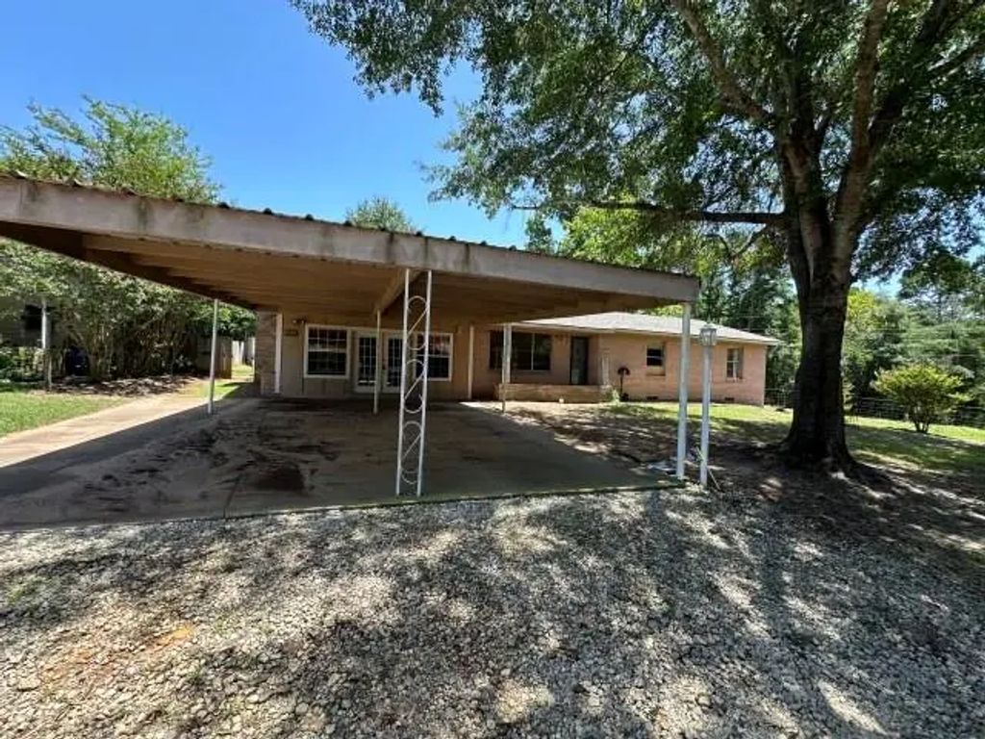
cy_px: 370
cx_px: 492
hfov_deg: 102.1
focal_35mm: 14
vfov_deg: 85.7
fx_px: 398
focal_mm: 2.22
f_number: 2.2
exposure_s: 1/284
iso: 40
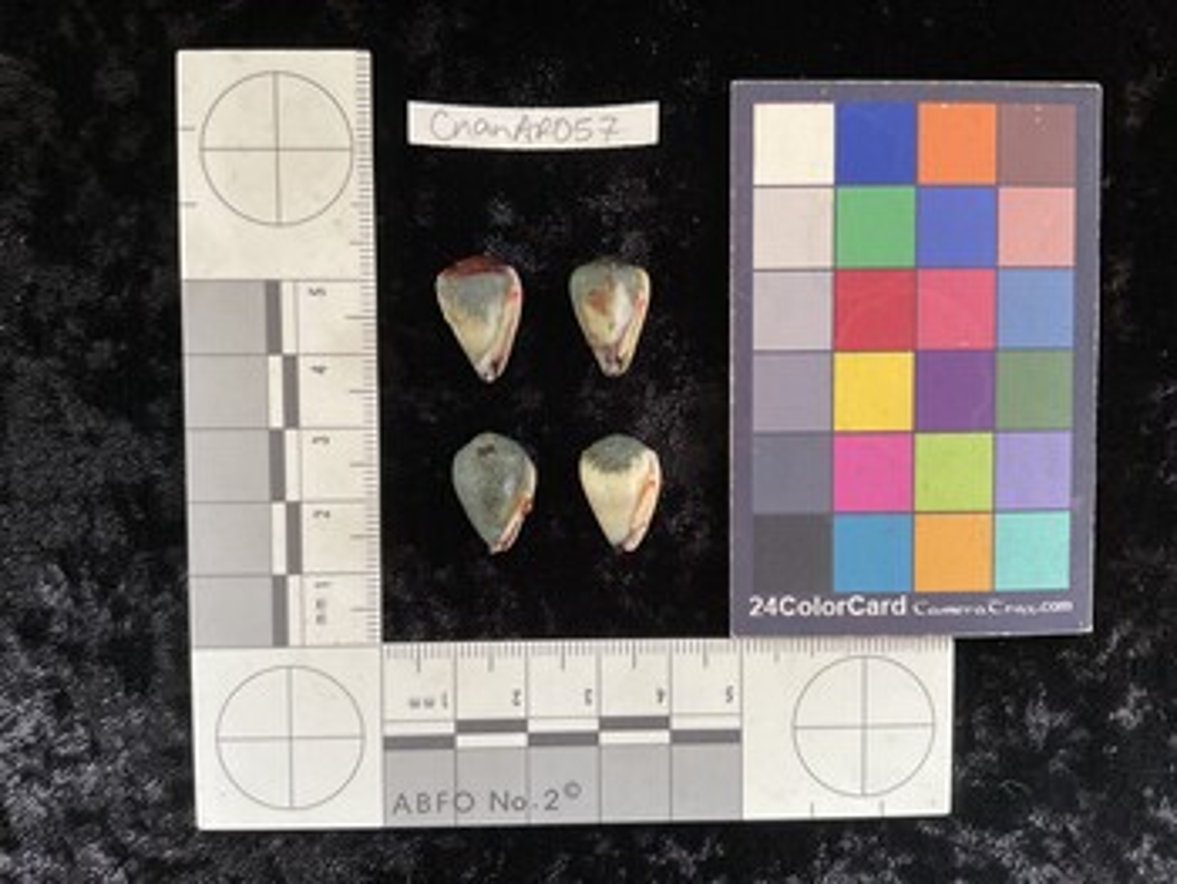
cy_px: 442
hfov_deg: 61.6
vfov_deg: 48.3
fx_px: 987
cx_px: 588
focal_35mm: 29
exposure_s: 1/60
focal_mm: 3
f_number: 1.8
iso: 125
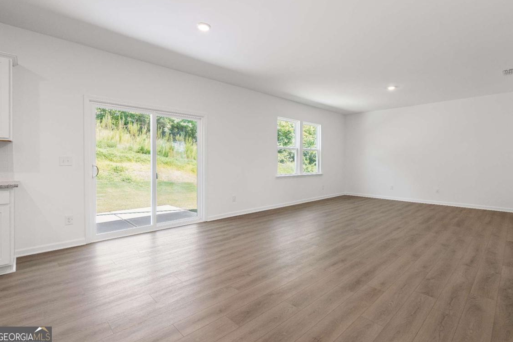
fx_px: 242
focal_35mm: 17
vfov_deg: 70.4
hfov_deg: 93.2
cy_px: 163
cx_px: 269
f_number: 8
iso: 500
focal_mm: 16
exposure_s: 1/30
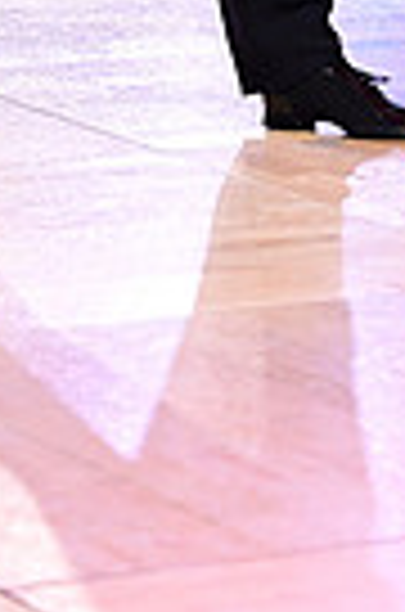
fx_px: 5071
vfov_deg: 6.7
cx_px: 333
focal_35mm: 299
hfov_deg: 4.6
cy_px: -688
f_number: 2.8
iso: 1600
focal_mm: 70
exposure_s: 1/400
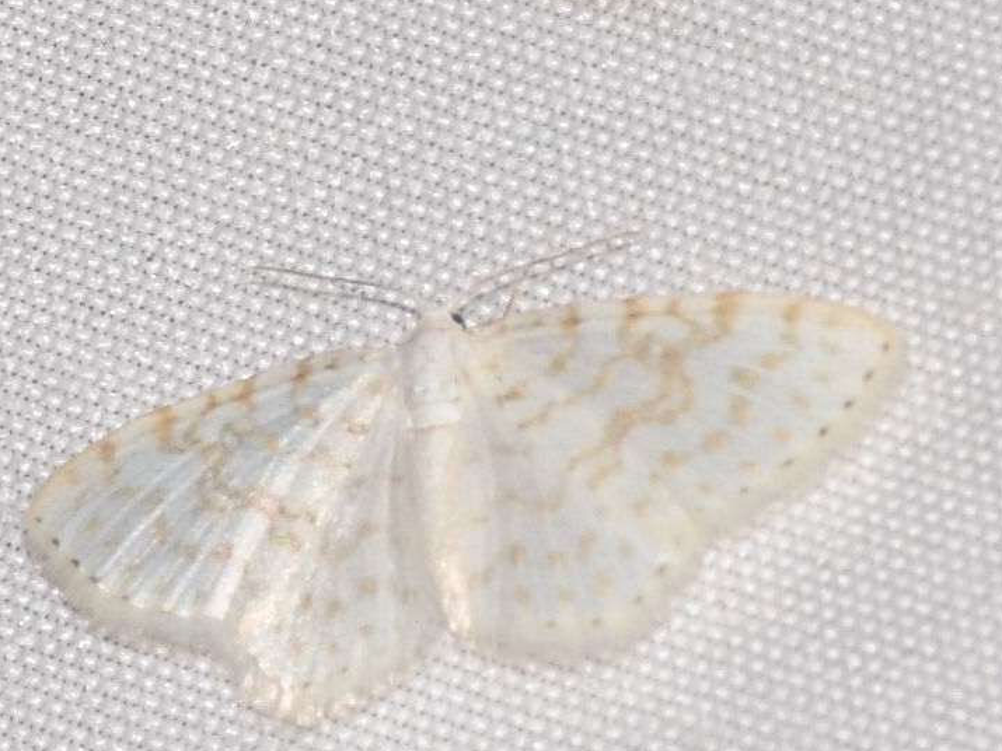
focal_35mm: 271
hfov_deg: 7.3
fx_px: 7843
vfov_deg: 5.5
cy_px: 374
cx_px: 402
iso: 100
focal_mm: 140
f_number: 13
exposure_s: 1/160
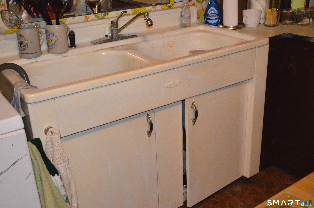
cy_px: 104
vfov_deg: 31.8
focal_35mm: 42
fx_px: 366
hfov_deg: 46.5
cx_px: 157
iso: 3200
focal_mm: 28
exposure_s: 1/60
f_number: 4.5
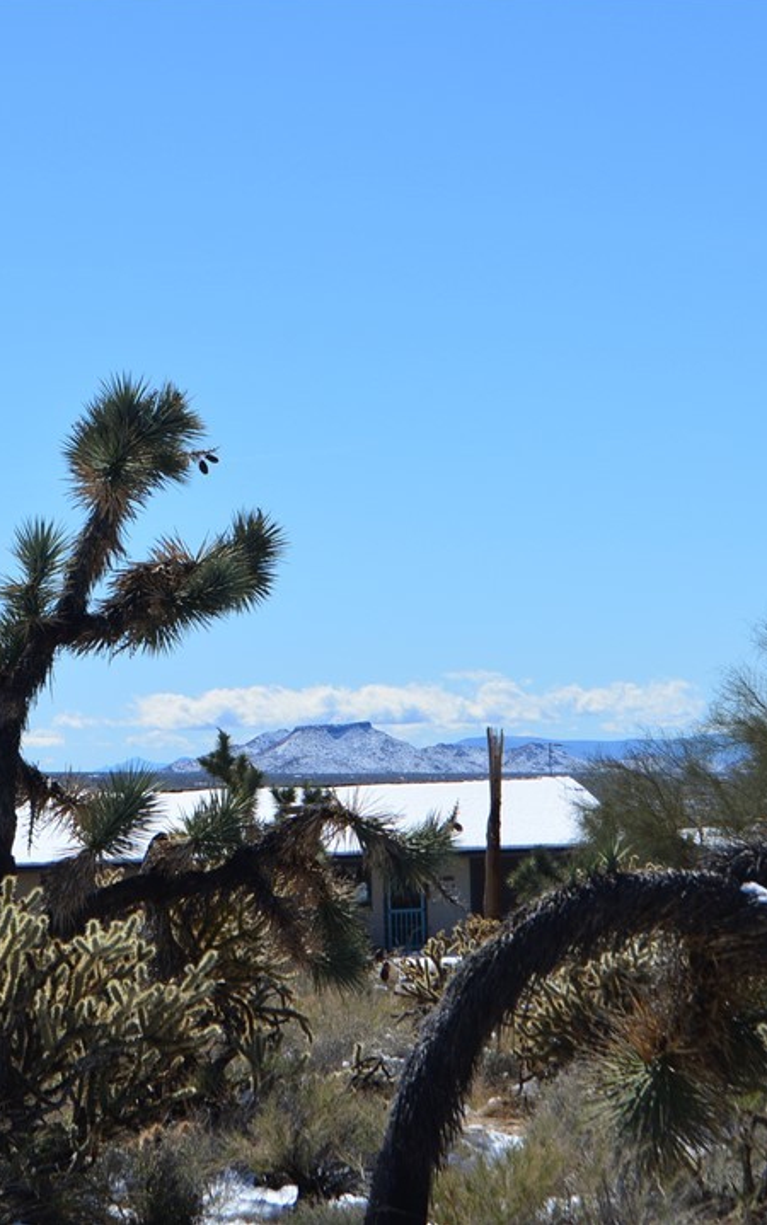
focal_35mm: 127
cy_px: 610
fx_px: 4236
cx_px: 402
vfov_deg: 16.5
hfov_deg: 10.3
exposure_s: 1/500
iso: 200
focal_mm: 55
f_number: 11
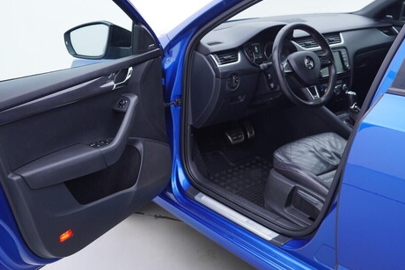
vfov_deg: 31.2
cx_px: 202
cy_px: 113
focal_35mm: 43
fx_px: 484
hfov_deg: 45.4
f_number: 3.2
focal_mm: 24
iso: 125
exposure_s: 1/40
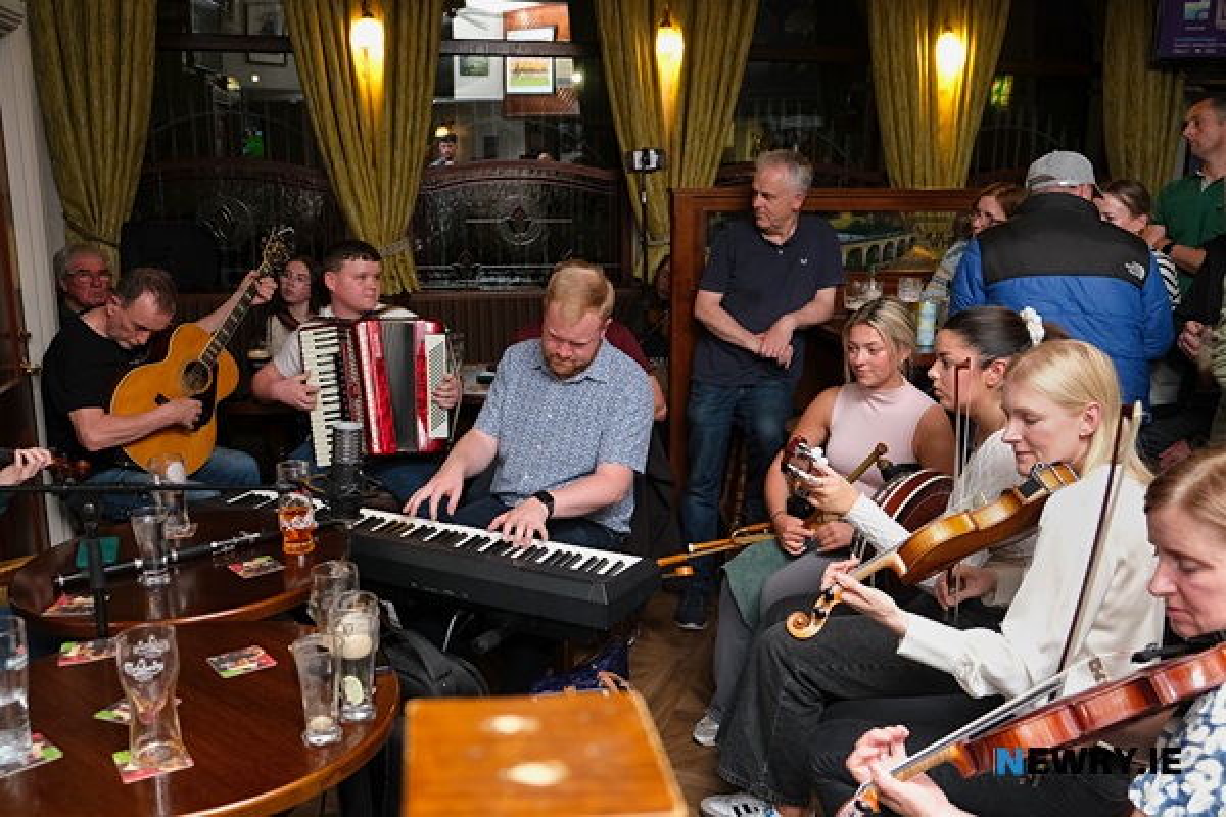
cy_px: 408
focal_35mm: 32
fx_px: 1090
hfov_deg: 58.7
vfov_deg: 41.1
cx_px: 613
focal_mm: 21.4
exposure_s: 1/125
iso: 1600
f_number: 3.6
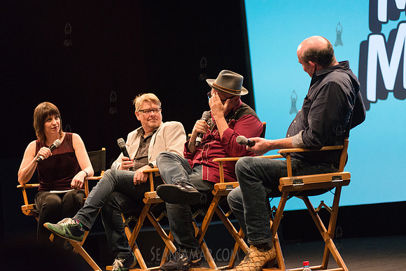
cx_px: 203
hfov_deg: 25.4
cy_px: 136
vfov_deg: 17.1
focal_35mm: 80
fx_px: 902
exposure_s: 1/200
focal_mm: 80
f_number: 3.2
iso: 4000
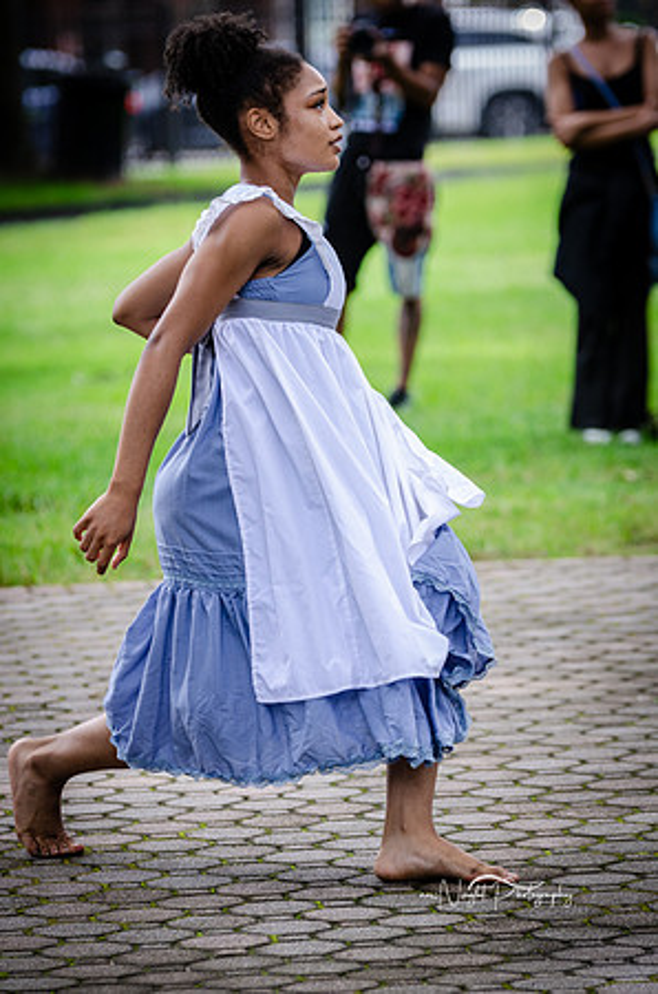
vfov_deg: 8.6
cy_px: 497
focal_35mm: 240
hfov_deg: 5.7
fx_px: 6610
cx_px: 329
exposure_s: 1/640
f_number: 4
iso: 400
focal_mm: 160
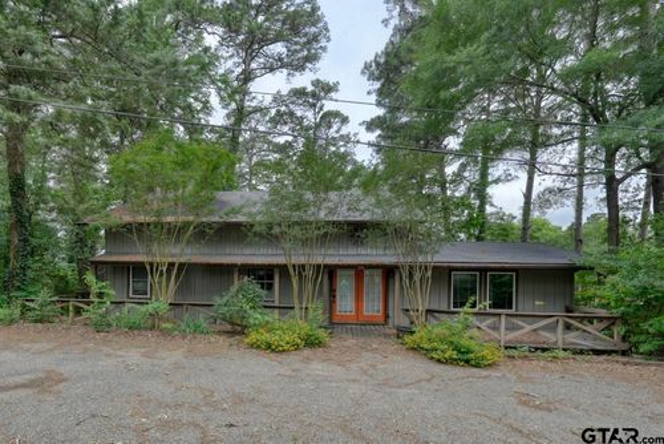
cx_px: 332
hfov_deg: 112.6
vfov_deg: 90.1
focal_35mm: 12
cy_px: 222
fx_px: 221
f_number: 9
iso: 1000
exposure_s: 1/80
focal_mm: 12
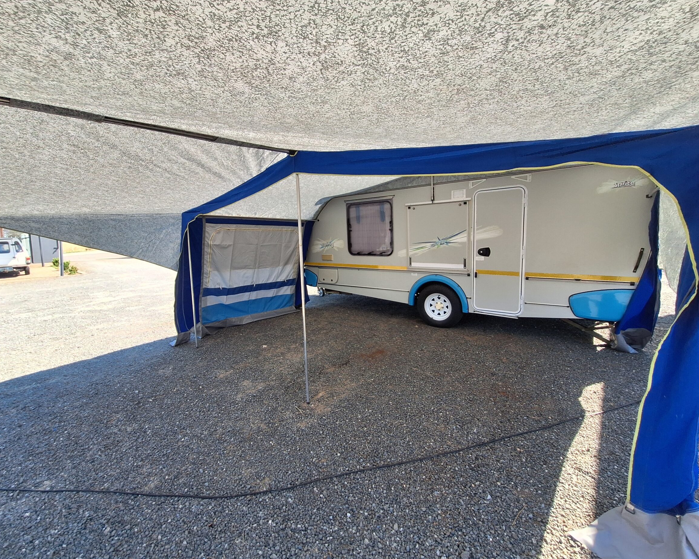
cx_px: 334
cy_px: 271
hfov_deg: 100.6
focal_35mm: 14
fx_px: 290
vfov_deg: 88.0
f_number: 2.2
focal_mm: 1.74
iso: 40
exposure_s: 1/467
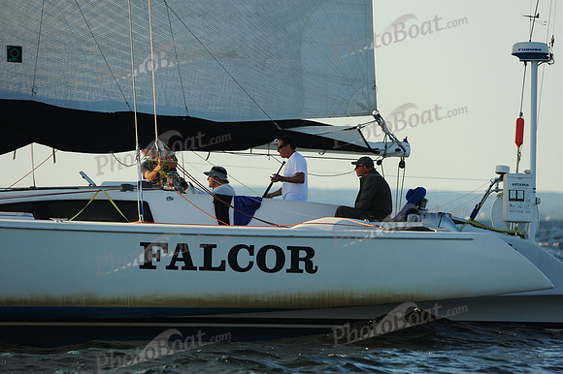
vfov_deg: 3.4
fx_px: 6252
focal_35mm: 400
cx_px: 282
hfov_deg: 5.2
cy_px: 187
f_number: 5.6
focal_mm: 400
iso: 640
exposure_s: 1/1600
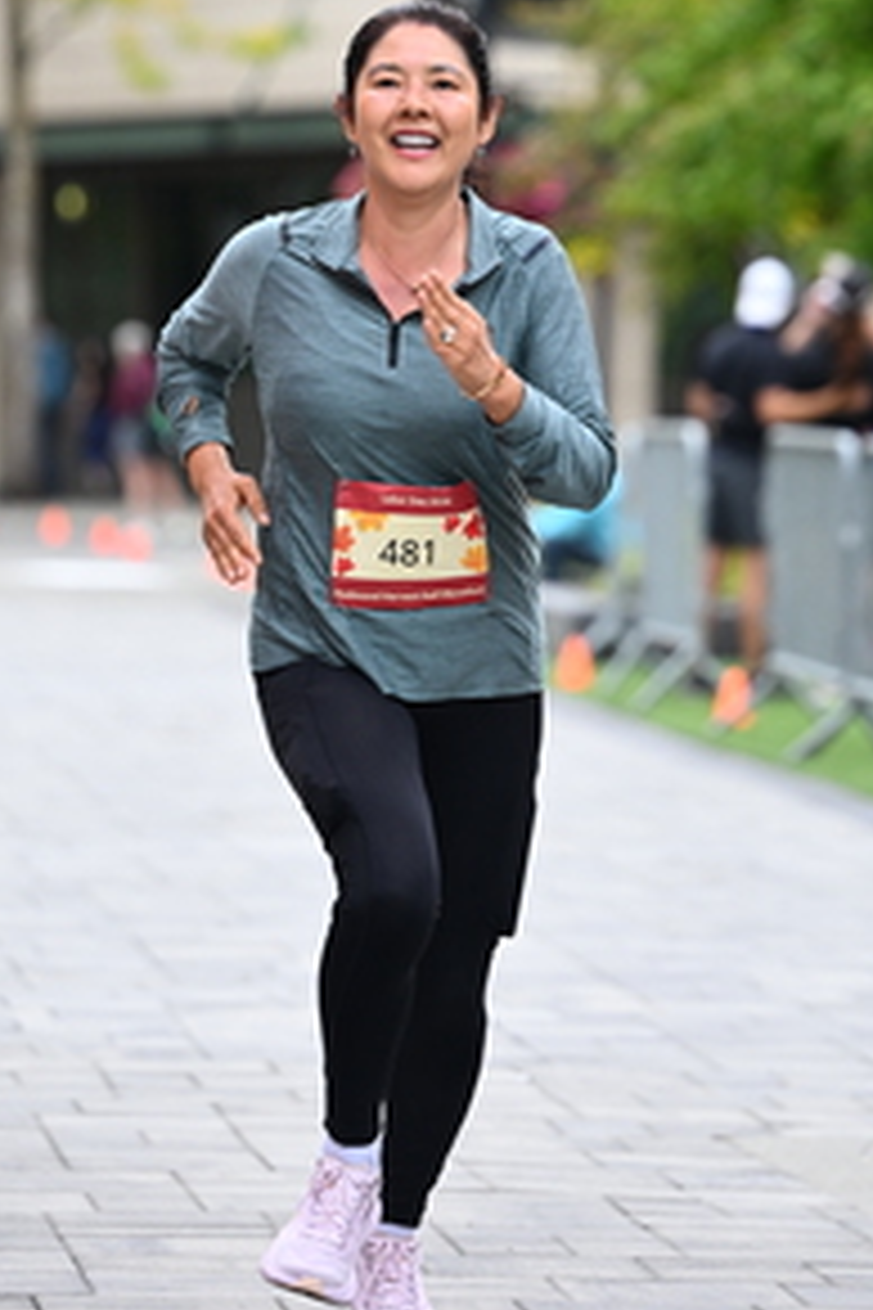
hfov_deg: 5.8
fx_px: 8584
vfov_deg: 8.7
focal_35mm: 236
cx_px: 448
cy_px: 239
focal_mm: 125
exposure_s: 1/2000
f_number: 2.8
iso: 640
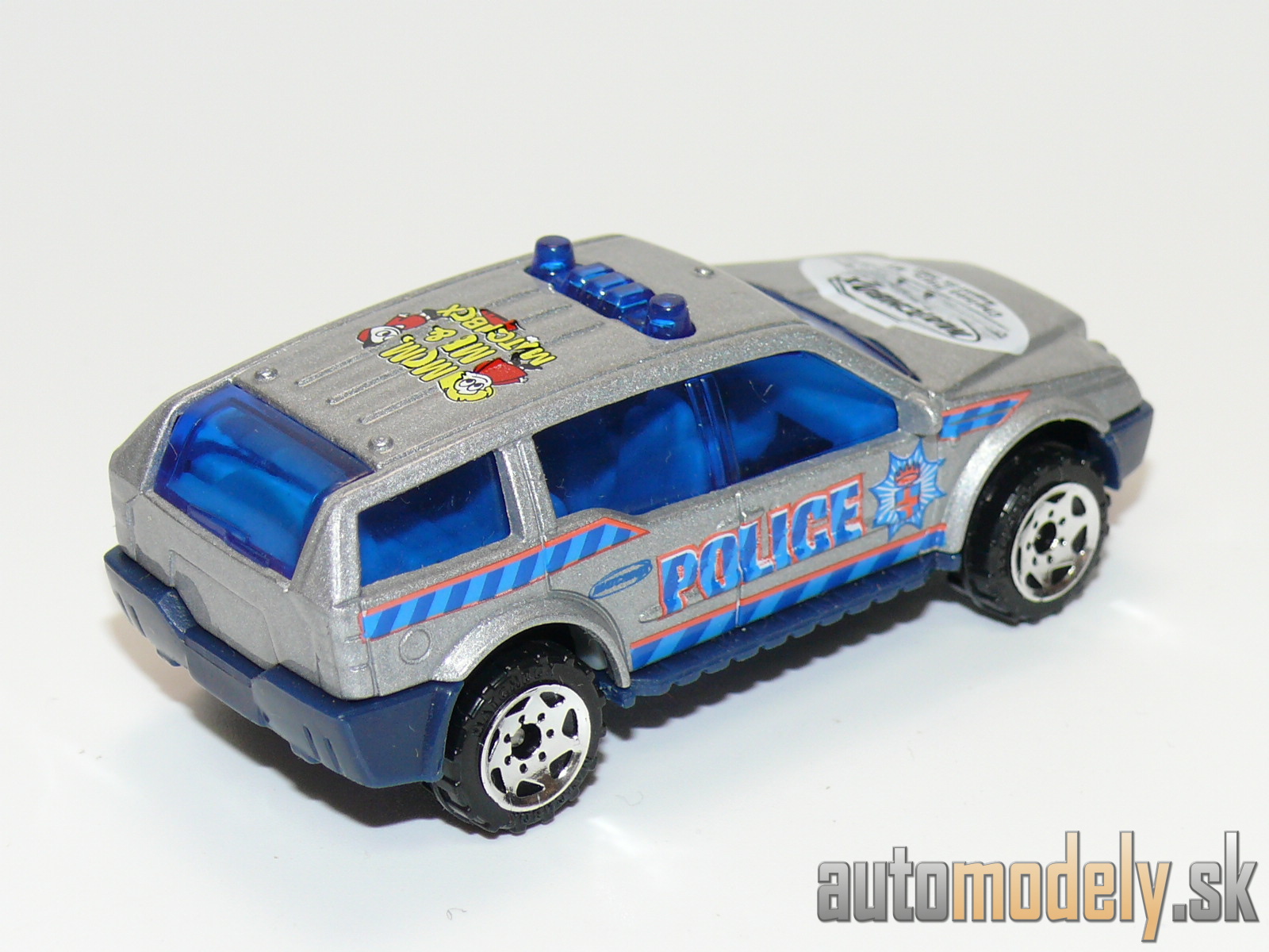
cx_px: 634
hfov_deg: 17.6
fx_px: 4106
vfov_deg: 13.2
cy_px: 476
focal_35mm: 112
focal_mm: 14.1
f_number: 4
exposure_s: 1/30
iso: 100
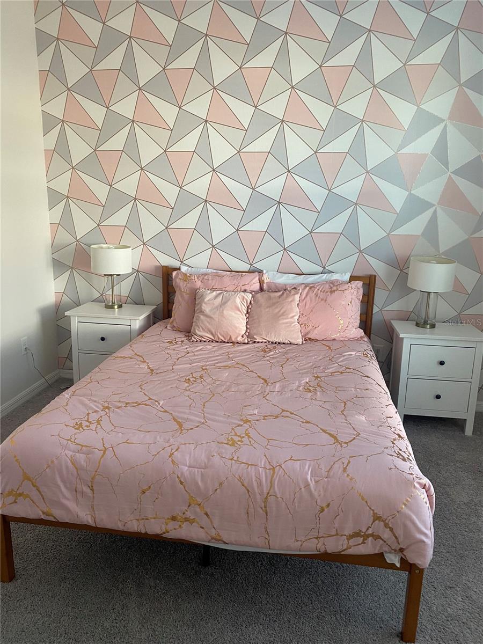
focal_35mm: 26
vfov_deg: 67.3
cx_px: 242
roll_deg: -0.5
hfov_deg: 53.1
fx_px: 484
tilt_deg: -14.5
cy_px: 322
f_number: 1.8
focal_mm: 4.25
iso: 125
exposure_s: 1/60
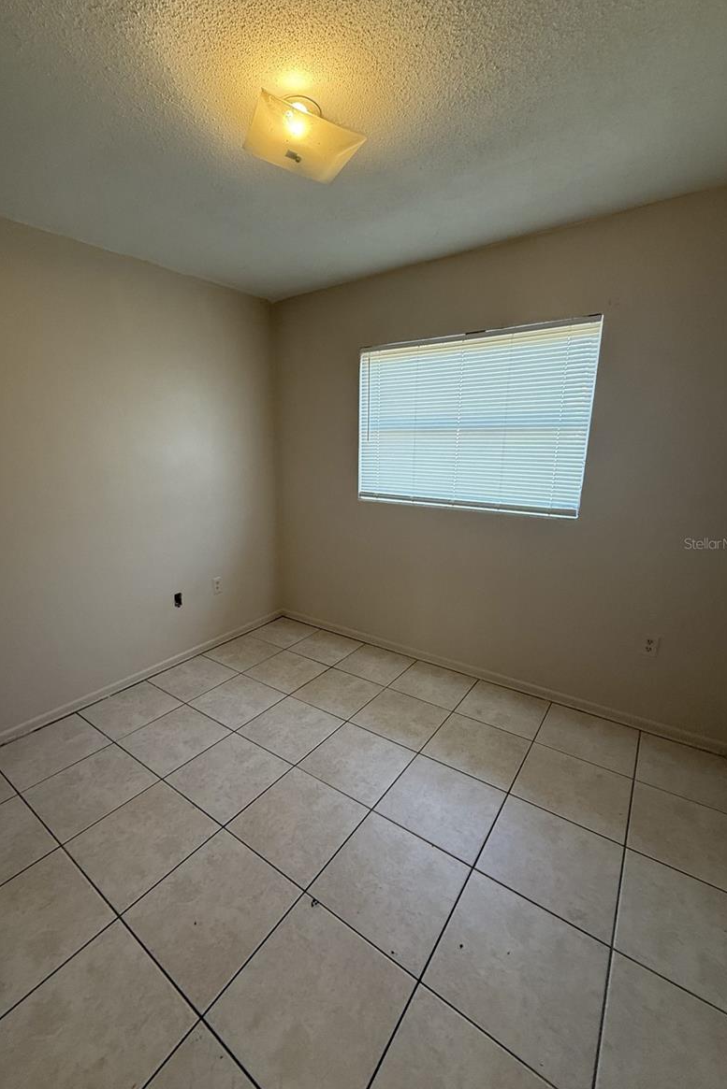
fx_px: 454
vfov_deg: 100.4
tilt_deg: -12.6
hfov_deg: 77.1
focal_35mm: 15
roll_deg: -0.4
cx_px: 329
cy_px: 543
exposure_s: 1/60
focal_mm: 2.22
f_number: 2.2
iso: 200
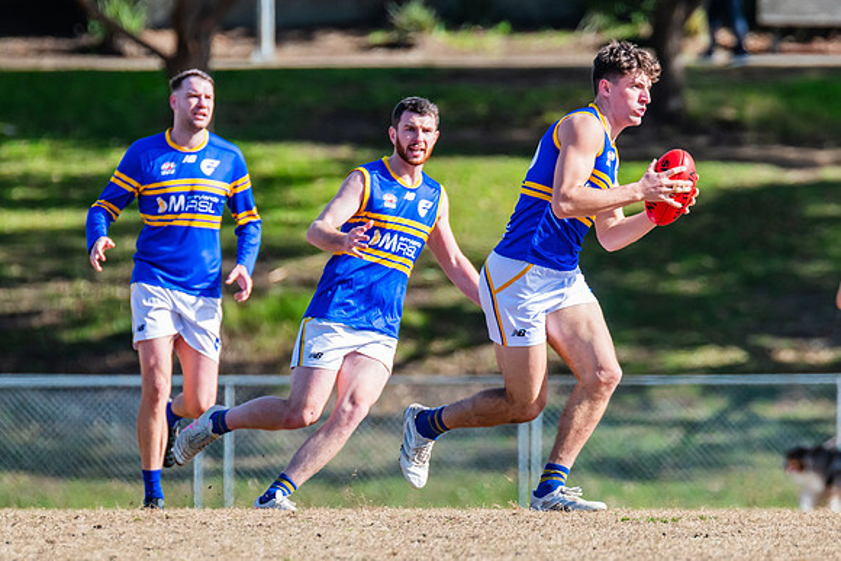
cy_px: 274
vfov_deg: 2.3
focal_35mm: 606
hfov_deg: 3.4
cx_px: 560
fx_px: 14170
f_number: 7.1
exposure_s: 1/1600
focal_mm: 420
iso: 640
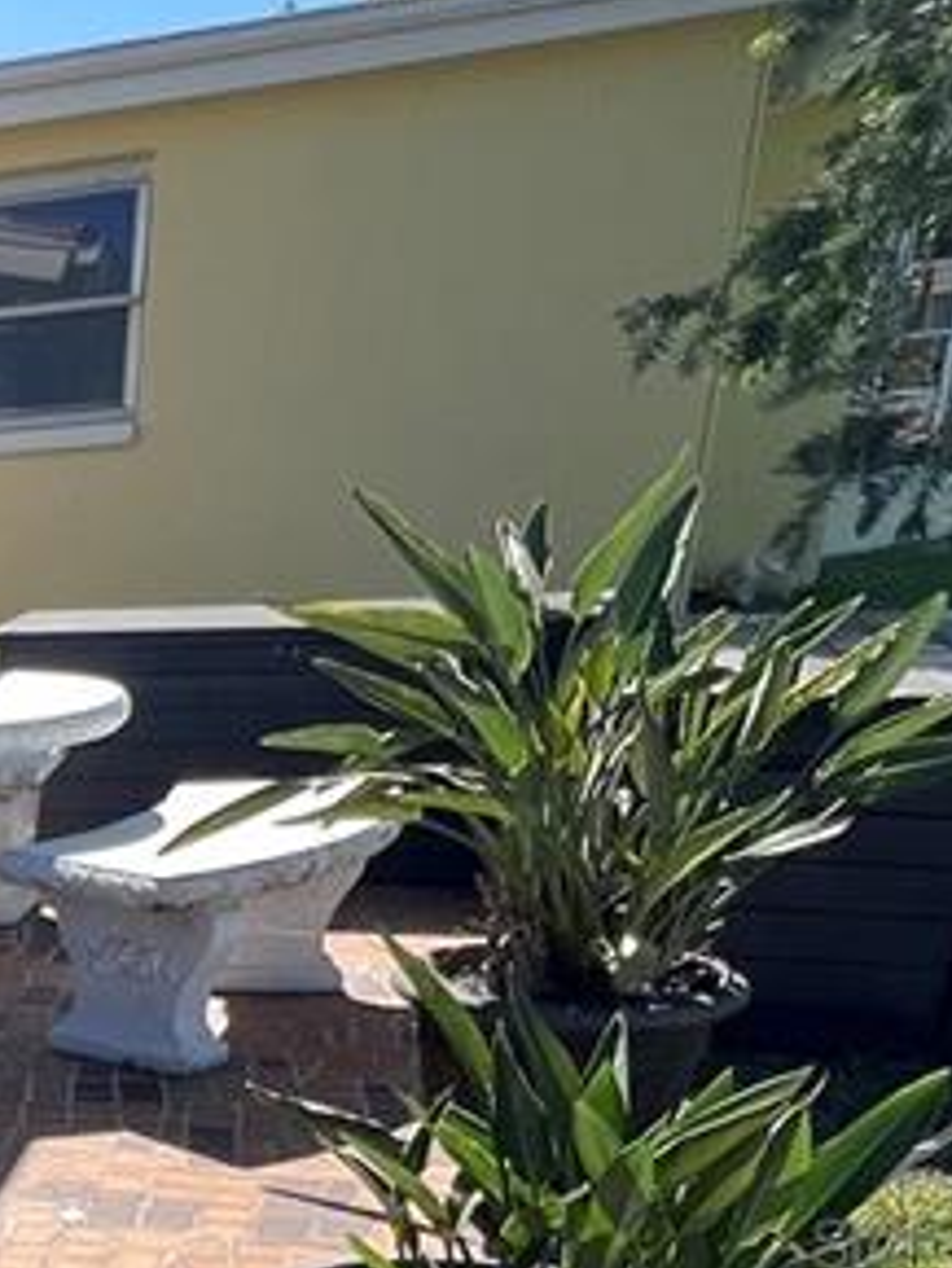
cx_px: -851
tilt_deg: -20.3
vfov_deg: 32.9
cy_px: 1242
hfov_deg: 19.1
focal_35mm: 54
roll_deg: +5.3
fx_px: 1979
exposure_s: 1/769
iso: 32
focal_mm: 1.57
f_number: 1.8
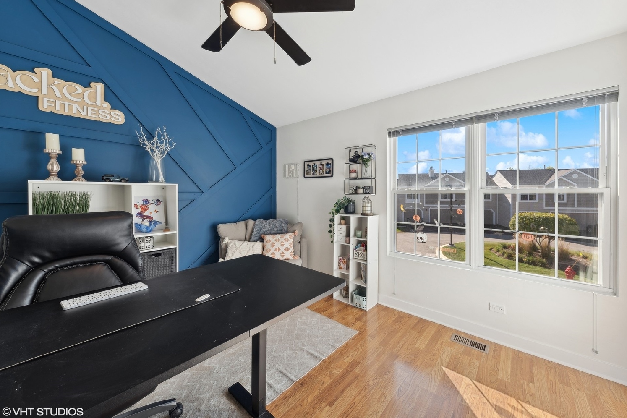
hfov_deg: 108.1
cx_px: 336
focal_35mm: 13
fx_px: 226
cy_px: 194
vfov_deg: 85.3
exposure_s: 1/30
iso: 200
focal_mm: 12
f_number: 9
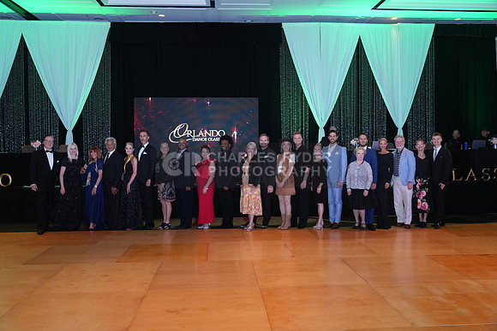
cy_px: 166
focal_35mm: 31
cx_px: 248
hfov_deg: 60.3
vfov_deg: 42.3
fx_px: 428
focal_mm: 31
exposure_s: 1/200
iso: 2000
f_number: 4
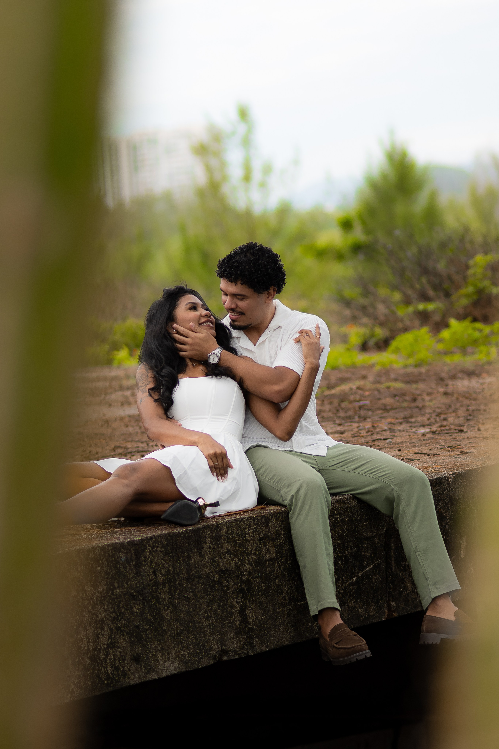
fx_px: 2651
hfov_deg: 10.8
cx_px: 250
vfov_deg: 16.1
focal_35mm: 128
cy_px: 374
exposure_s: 1/640
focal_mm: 85
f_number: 2.2
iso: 200
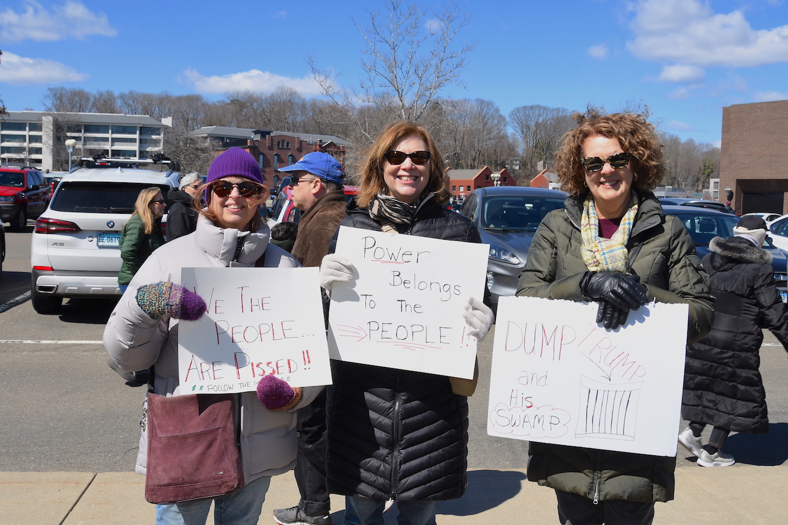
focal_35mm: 39
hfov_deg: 49.6
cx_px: 394
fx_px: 854
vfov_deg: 34.2
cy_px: 262
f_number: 8
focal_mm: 26
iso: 160
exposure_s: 1/250
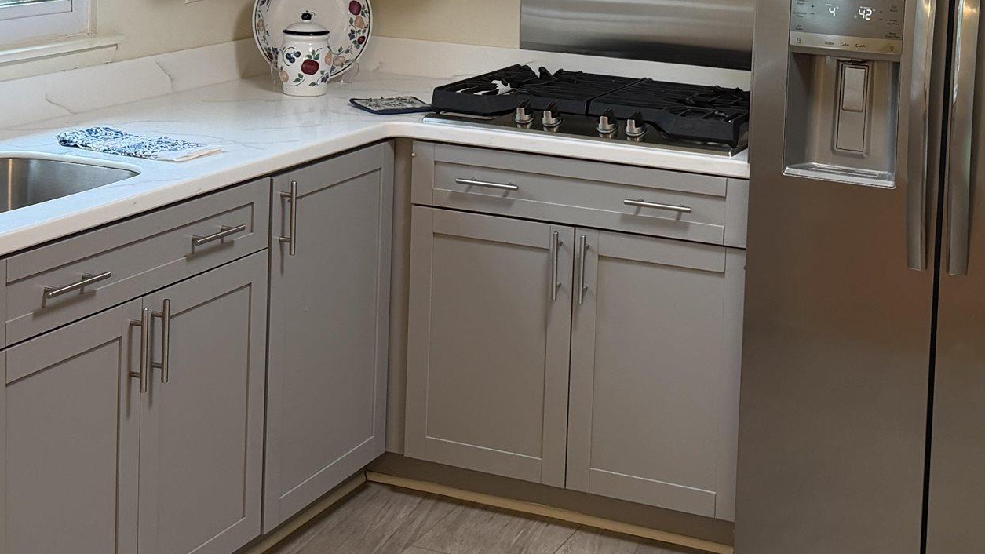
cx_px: 567
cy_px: 20
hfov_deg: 32.8
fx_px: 1672
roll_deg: -2.4
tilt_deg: -6.6
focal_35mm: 64
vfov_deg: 18.4
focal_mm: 6.76
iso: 160
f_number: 1.78
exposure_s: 1/60
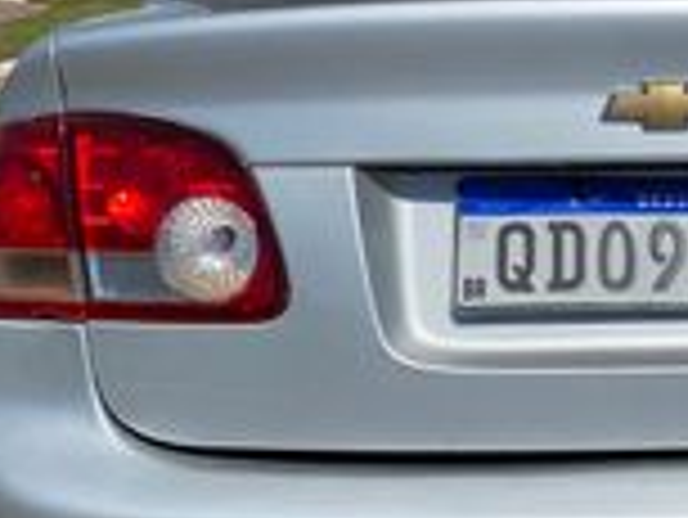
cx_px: 692
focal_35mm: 80
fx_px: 1591
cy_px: 207
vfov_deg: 18.4
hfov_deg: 23.4
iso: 32
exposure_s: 1/5747
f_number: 1.8
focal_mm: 4.25
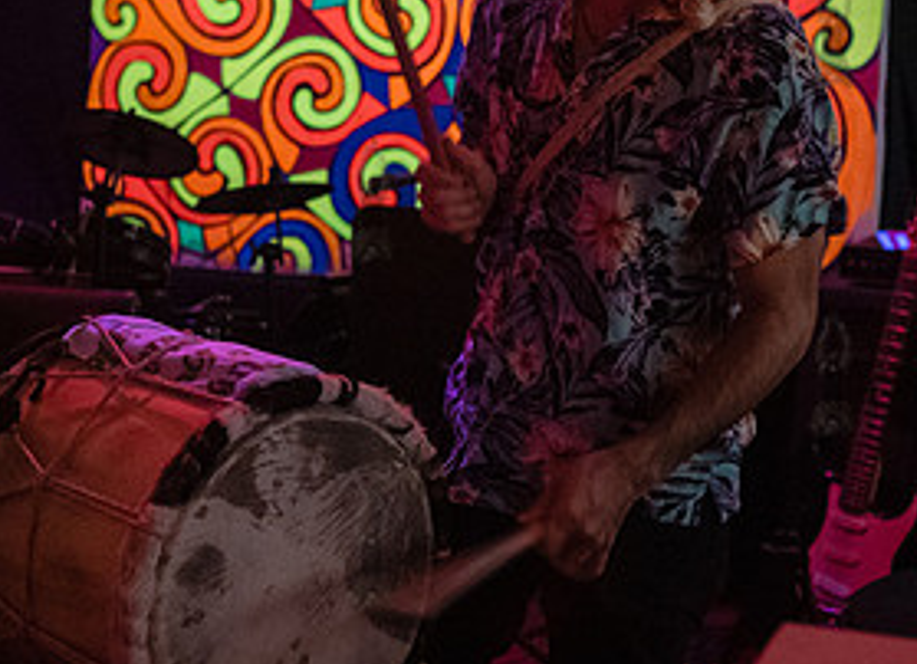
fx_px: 2041
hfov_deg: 25.3
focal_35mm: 78
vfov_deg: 18.4
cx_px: 456
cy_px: 199
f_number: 2.8
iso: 8000
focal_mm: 35
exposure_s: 1/160
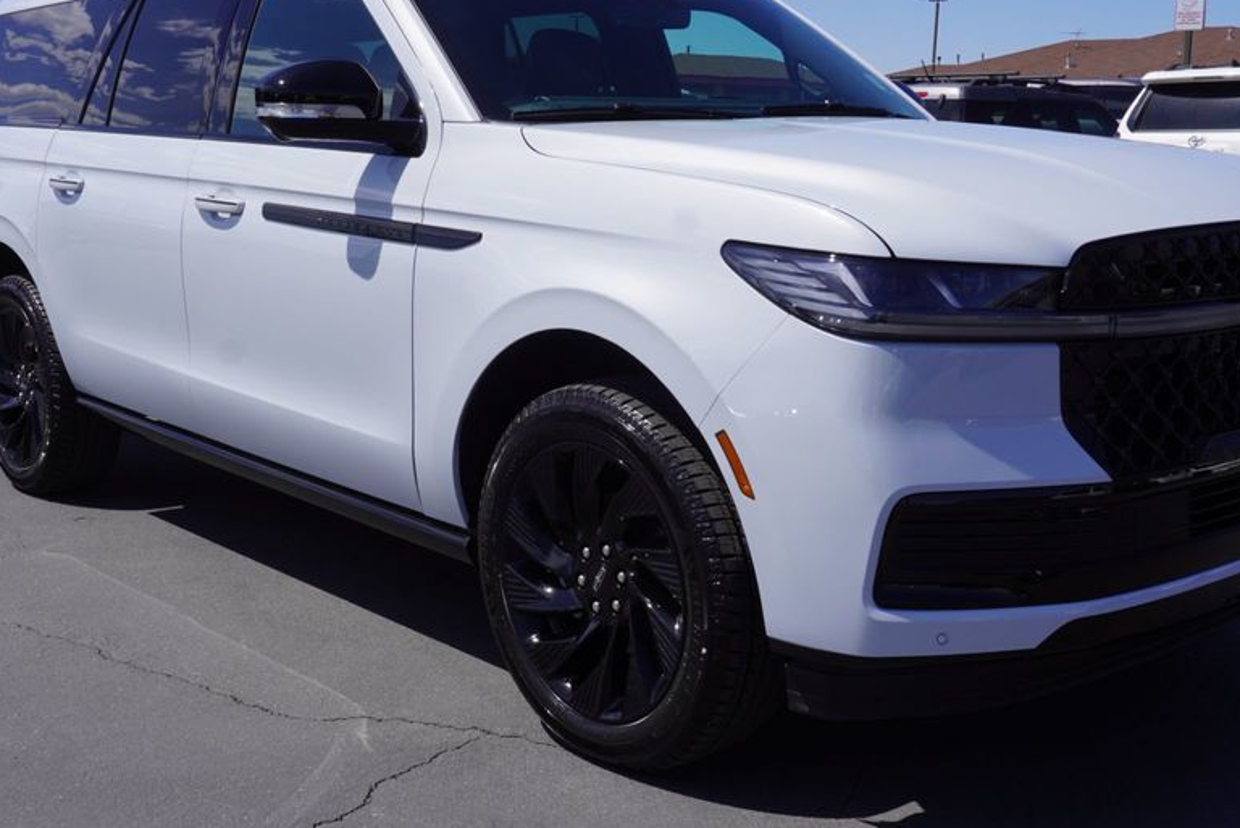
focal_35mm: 44
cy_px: 376
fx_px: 1516
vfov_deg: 30.5
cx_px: 617
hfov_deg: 44.5
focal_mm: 22
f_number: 10
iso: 100
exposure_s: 1/250
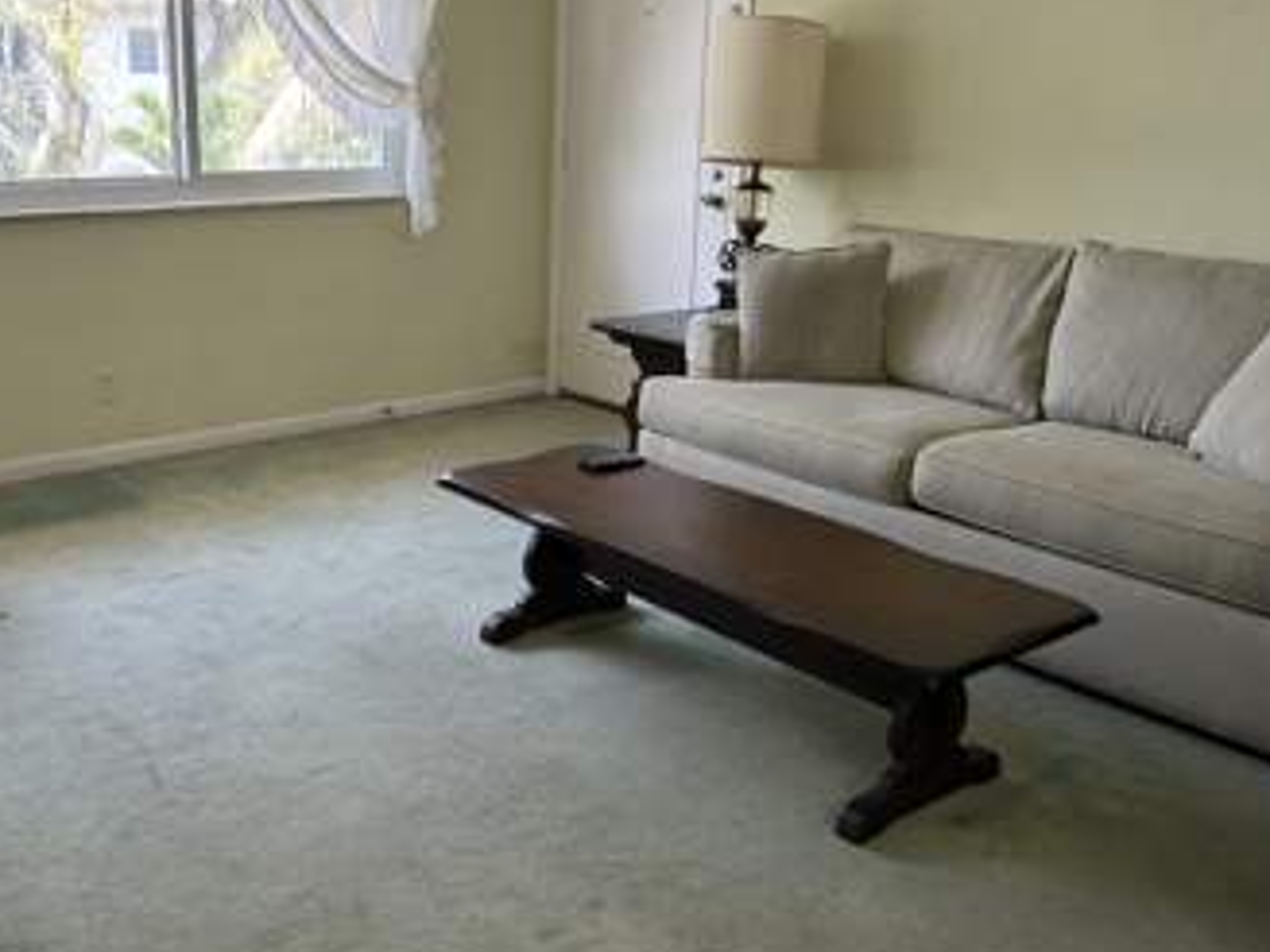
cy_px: 370
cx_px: 453
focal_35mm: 38
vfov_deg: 37.5
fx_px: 1394
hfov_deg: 48.4
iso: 80
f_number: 1.5
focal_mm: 5.7
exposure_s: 1/60
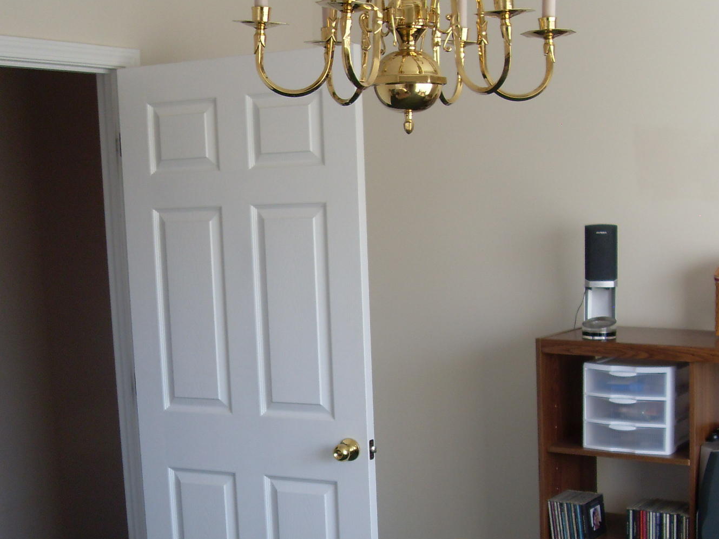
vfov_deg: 25.4
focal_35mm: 57
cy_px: 400
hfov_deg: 33.7
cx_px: 424
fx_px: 1184
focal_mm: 6.3
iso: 80
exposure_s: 1/90
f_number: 2.8
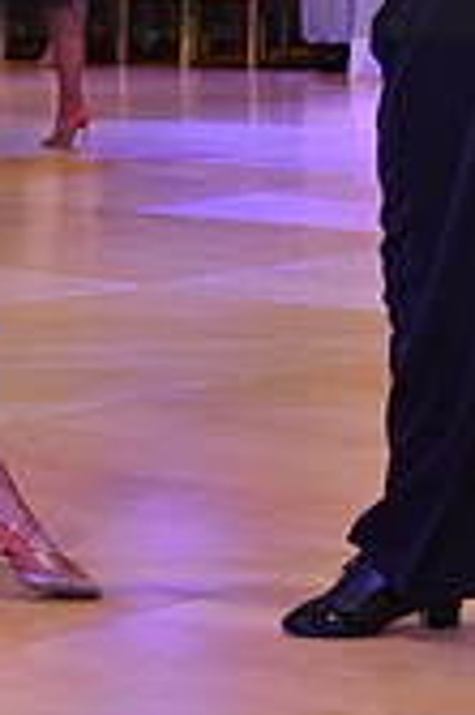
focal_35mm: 174
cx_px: 280
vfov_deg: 11.6
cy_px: -103
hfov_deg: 7.9
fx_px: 3451
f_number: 5
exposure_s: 1/250
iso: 1600
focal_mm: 50
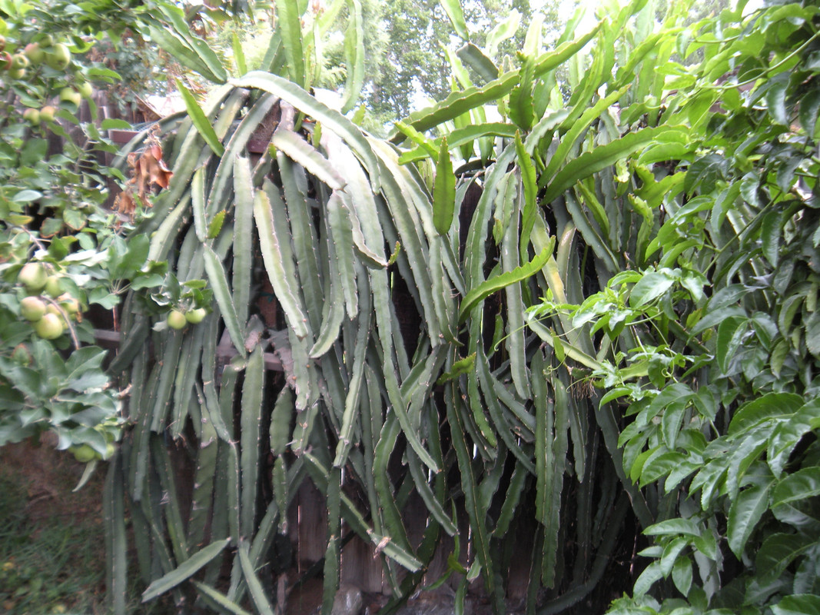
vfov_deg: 40.7
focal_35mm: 35
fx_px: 829
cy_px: 308
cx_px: 410
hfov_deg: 52.6
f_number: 3.8
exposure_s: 1/55.2
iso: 77
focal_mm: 5.9
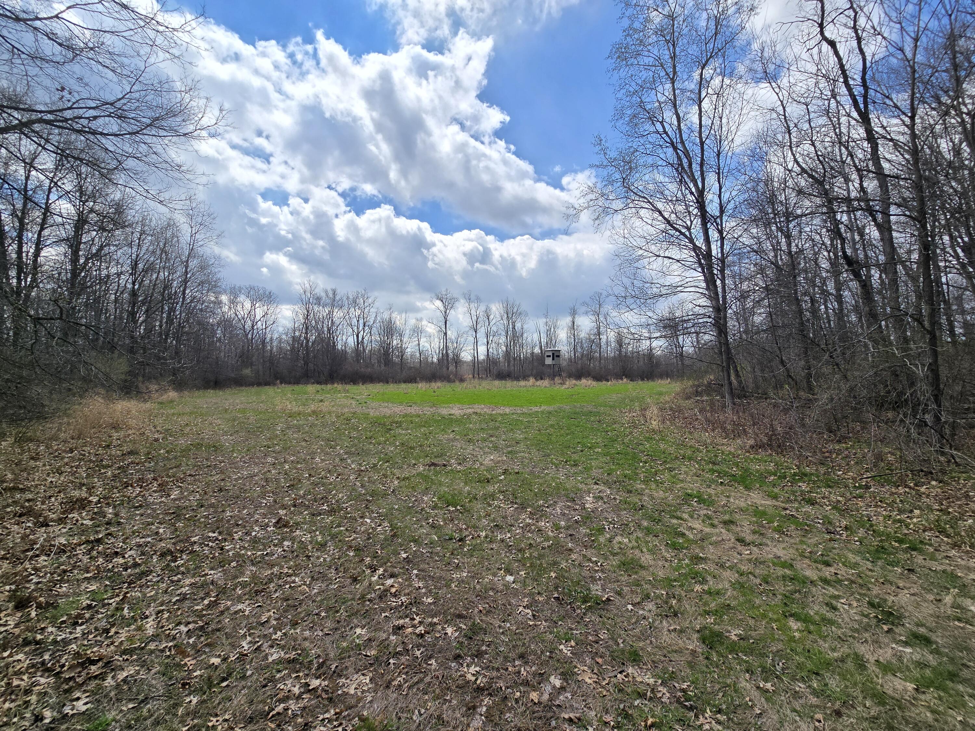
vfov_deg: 89.9
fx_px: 366
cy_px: 366
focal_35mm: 13
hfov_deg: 106.2
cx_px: 488
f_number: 2.2
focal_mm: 2.2
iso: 50
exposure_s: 1/2378
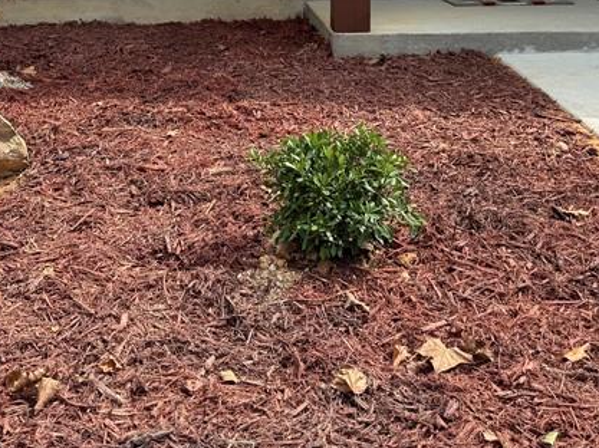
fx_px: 1020
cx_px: 210
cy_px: -50
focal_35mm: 59
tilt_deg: -2.8
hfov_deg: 32.5
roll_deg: +1.0
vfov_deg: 23.2
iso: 80
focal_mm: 6.76
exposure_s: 1/1493
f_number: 1.78
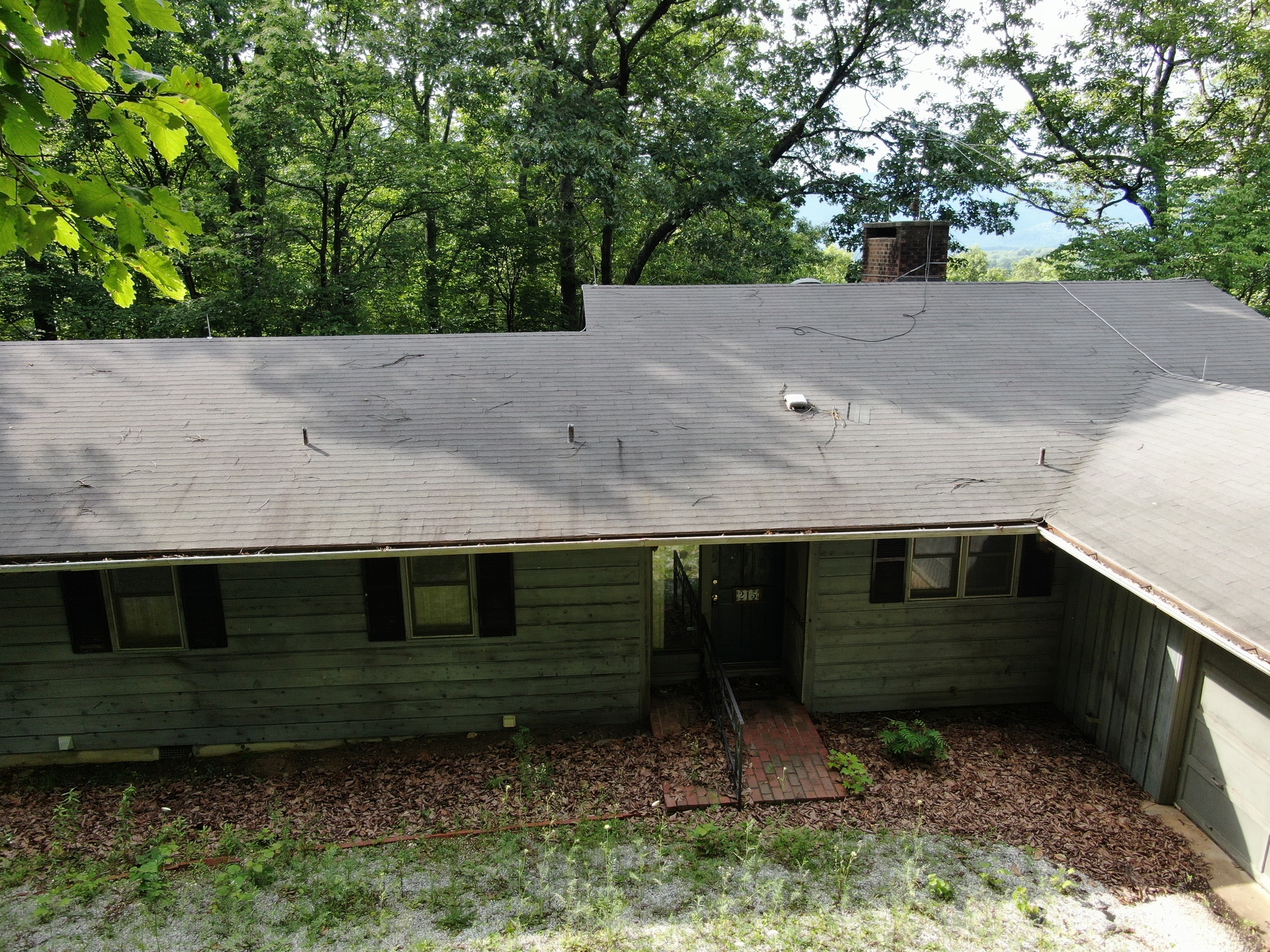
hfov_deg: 71.6
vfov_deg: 56.8
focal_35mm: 24
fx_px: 881
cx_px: 635
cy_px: 476
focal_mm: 4.39
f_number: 2.8
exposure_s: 1/200
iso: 100
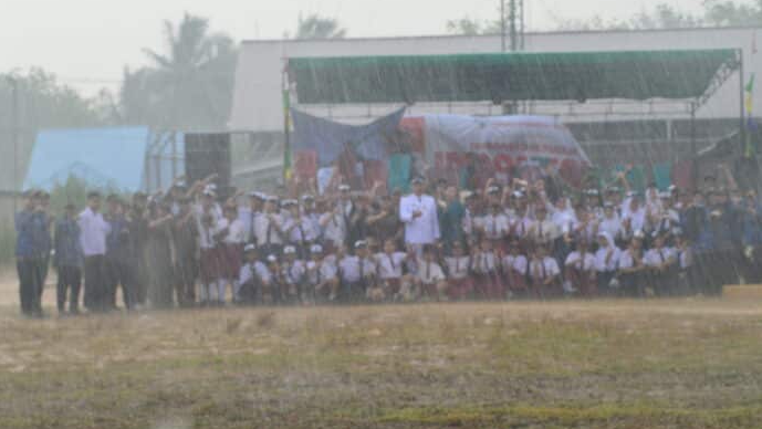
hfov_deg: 19.3
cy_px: 222
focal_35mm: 111
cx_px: 382
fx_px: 2243
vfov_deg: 10.9
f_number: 8
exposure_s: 1/125
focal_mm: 70
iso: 800
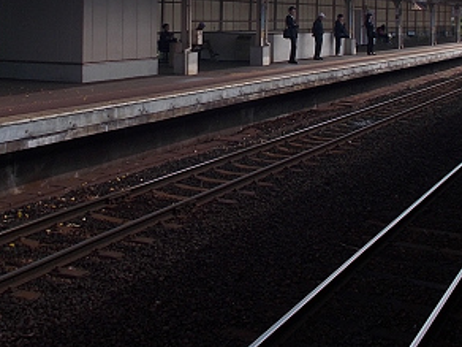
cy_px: -10
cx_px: 220
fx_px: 761
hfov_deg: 33.8
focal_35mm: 57
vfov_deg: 24.4
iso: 80
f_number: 8
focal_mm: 4.6
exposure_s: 1/100
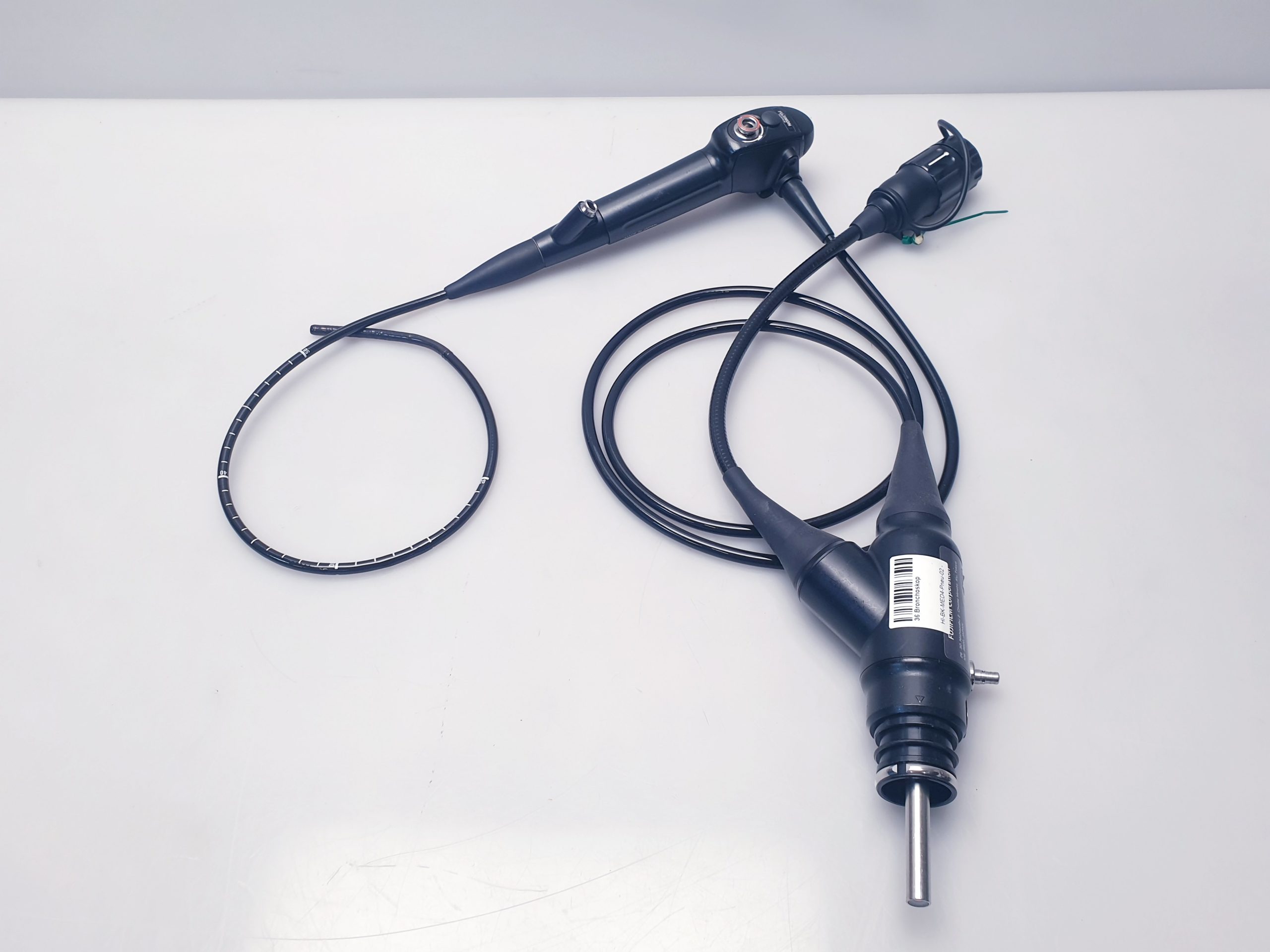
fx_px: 954
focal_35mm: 26
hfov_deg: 67.3
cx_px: 635
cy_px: 476
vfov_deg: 53.1
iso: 64
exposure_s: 1/50
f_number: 2.4
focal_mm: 4.3
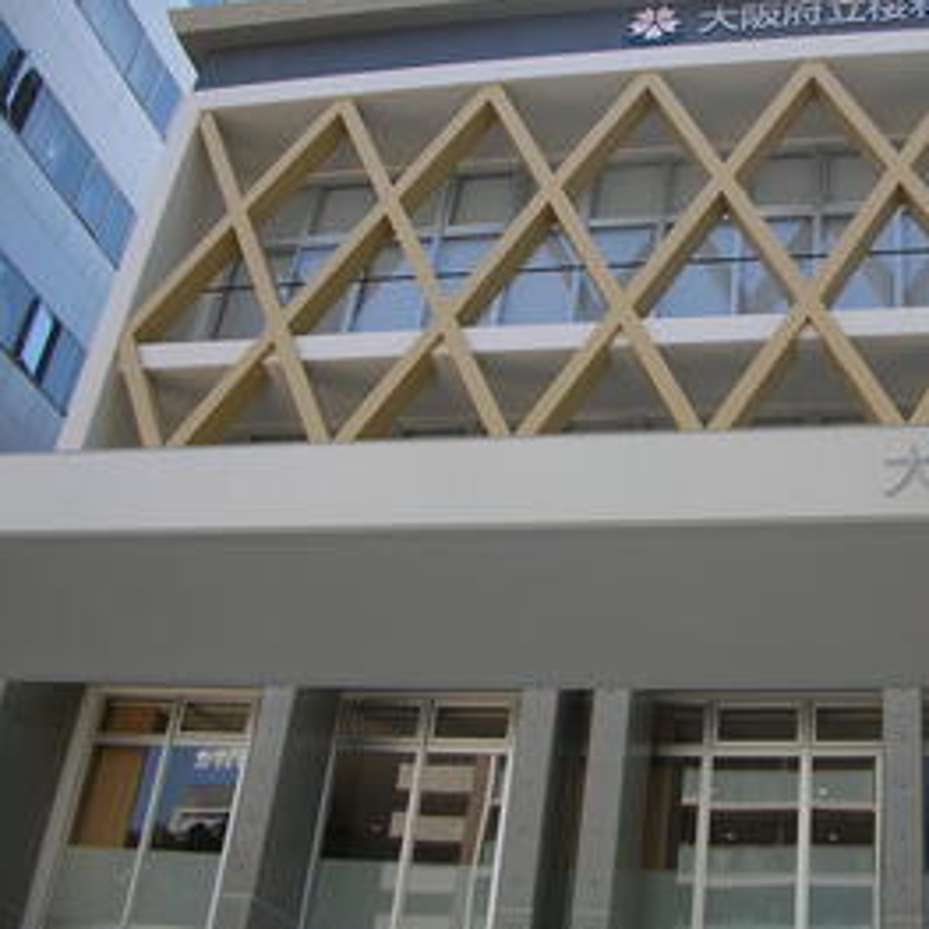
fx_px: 1427
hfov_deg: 35.2
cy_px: 438
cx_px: 703
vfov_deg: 36.0
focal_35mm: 47
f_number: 2.8
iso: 50
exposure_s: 1/348
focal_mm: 5.8
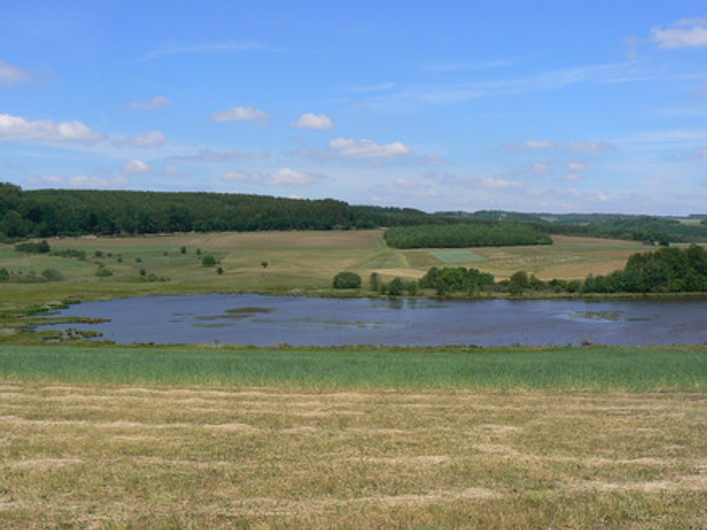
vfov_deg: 35.1
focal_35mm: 41
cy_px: 281
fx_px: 837
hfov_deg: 45.8
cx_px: 378
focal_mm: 6
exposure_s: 1/400
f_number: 7.1
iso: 80
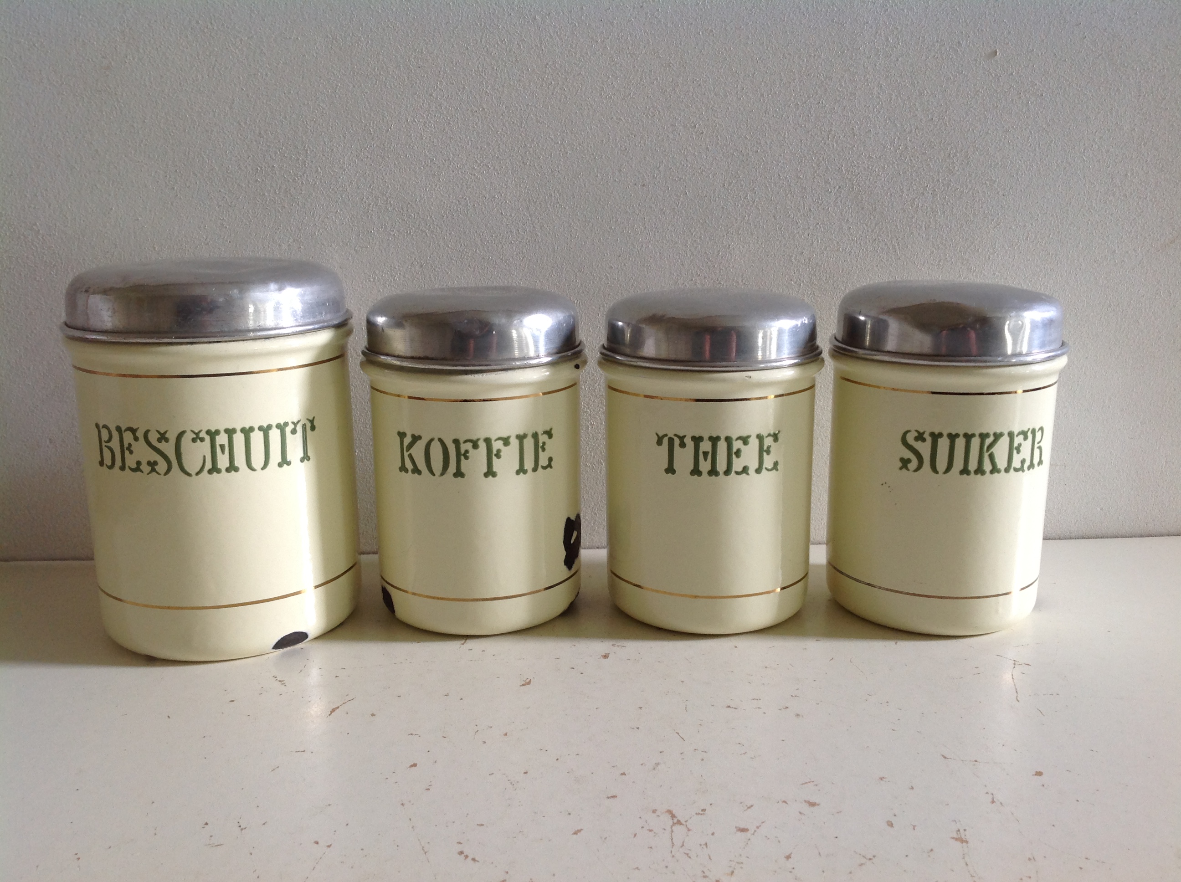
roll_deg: +0.0
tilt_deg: -12.4
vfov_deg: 40.6
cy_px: 441
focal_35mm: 35
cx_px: 590
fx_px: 1192
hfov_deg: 52.7
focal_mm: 4.28
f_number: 2.4
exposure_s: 1/20
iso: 50
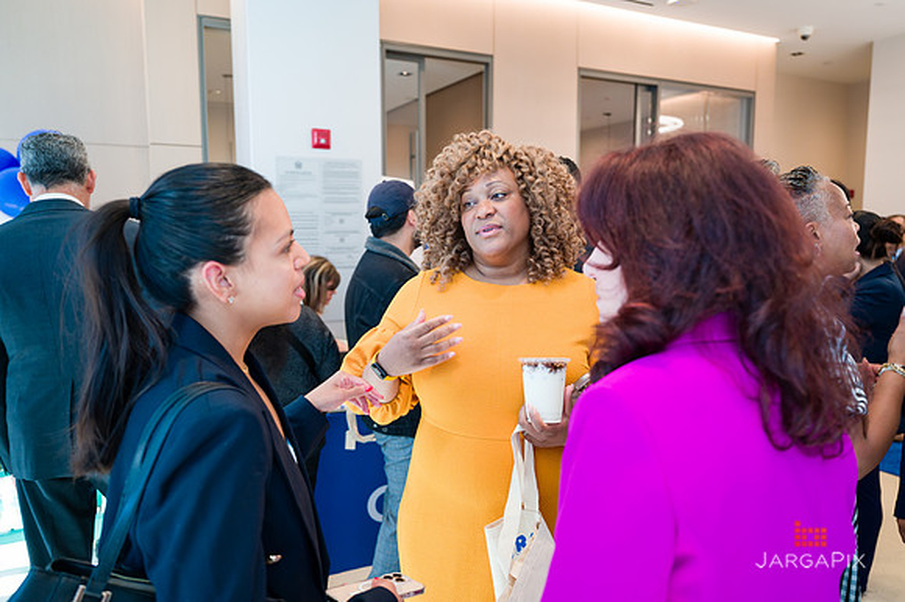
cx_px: 452
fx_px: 691
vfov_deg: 47.1
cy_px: 301
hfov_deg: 66.4
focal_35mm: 28
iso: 500
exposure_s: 1/200
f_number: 3.2
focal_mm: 27.5
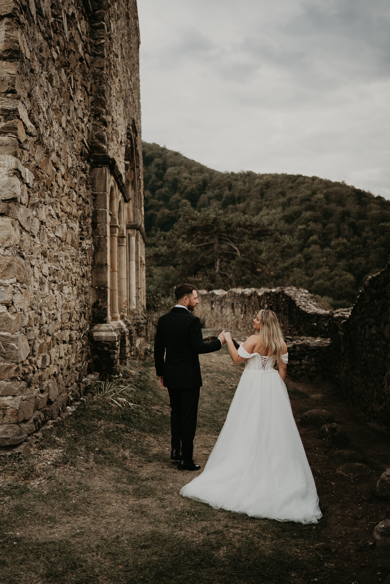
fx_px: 569
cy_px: 292
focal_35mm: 35
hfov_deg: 37.9
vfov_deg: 54.4
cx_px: 195
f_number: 1.4
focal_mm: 35
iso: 320
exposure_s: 1/4000
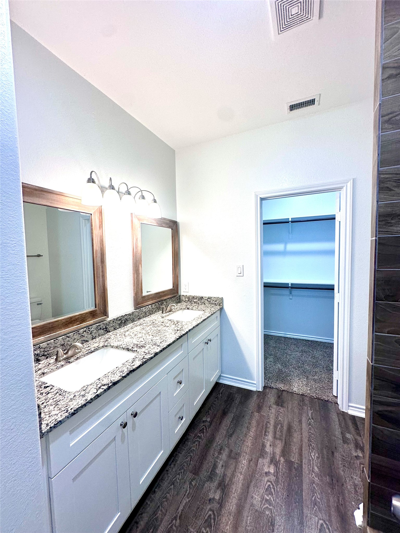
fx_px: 216
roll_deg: +0.5
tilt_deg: -2.9
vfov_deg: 102.1
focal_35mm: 14
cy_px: 266
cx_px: 200
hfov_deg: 85.7
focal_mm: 2.22
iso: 80
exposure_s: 1/120
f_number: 2.2
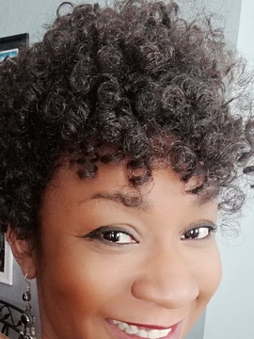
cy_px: 258
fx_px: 440
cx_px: 87
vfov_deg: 40.8
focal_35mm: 45
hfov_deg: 32.0
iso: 125
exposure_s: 1/20
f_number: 2
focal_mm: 2.82
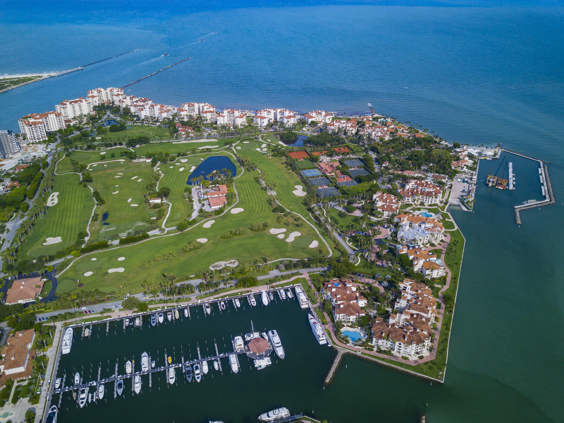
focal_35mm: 26
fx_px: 424
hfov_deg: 67.3
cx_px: 282
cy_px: 212
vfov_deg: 53.0
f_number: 2.2
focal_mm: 4.73
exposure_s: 1/80
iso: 100
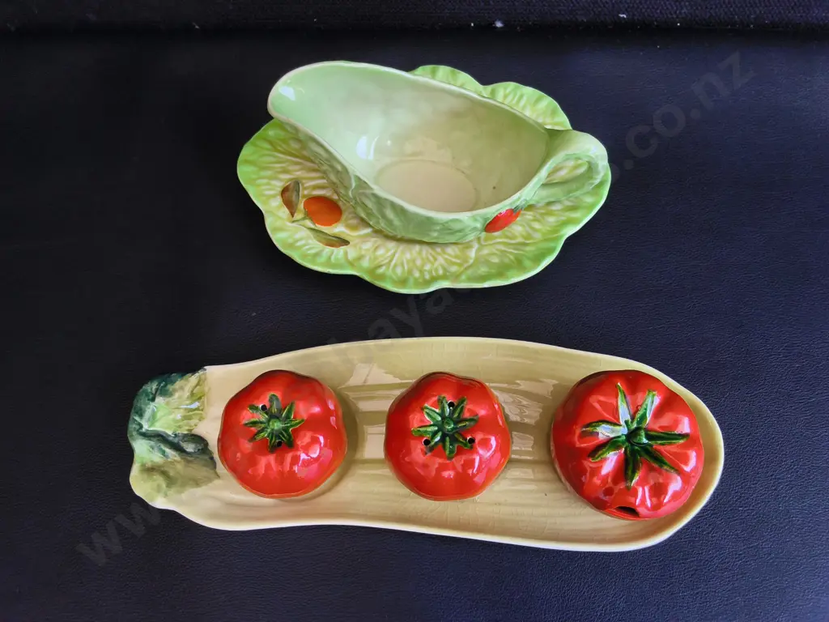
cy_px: 311
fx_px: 647
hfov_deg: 65.3
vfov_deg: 51.4
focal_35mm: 27
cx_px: 414
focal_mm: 2.87
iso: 80
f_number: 2
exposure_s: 1/100
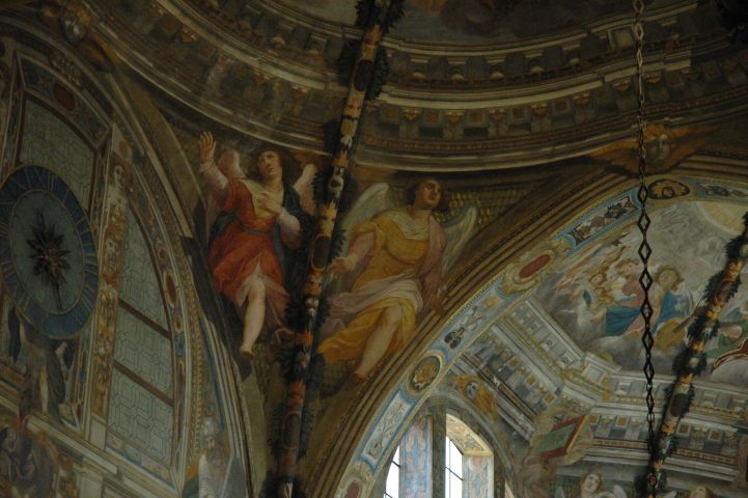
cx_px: 374
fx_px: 2181
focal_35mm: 105
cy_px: 249
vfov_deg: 13.0
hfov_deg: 19.5
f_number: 4.5
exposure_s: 1/30
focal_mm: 70
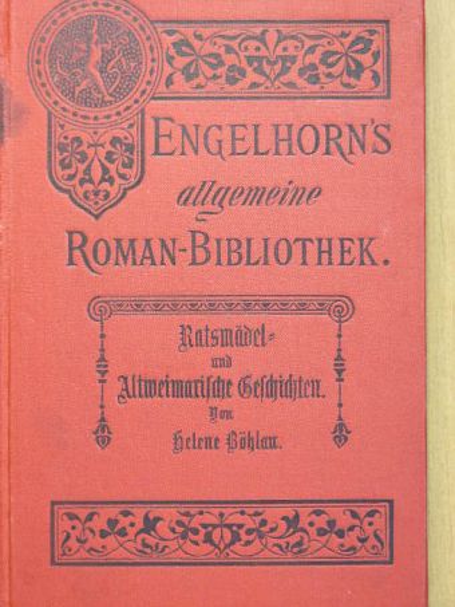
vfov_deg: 19.8
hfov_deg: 14.9
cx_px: 228
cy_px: 304
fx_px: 1734
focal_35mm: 99
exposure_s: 1/15
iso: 241
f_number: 3.5
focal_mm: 16.5
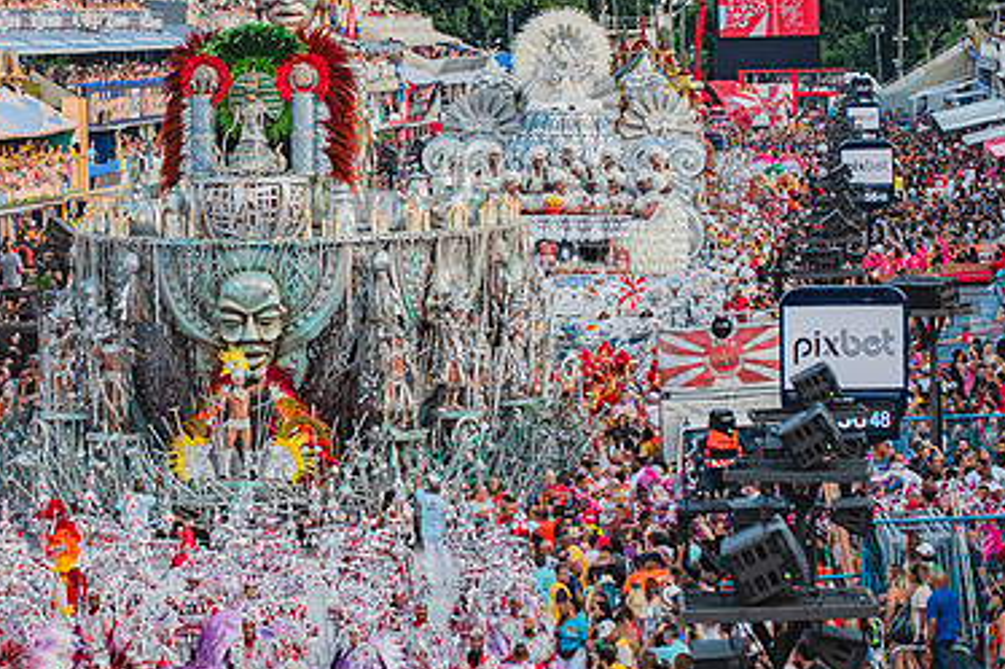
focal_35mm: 194
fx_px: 5413
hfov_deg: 10.6
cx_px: 271
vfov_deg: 7.1
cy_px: 214
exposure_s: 1/1600
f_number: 5.6
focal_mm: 125
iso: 200
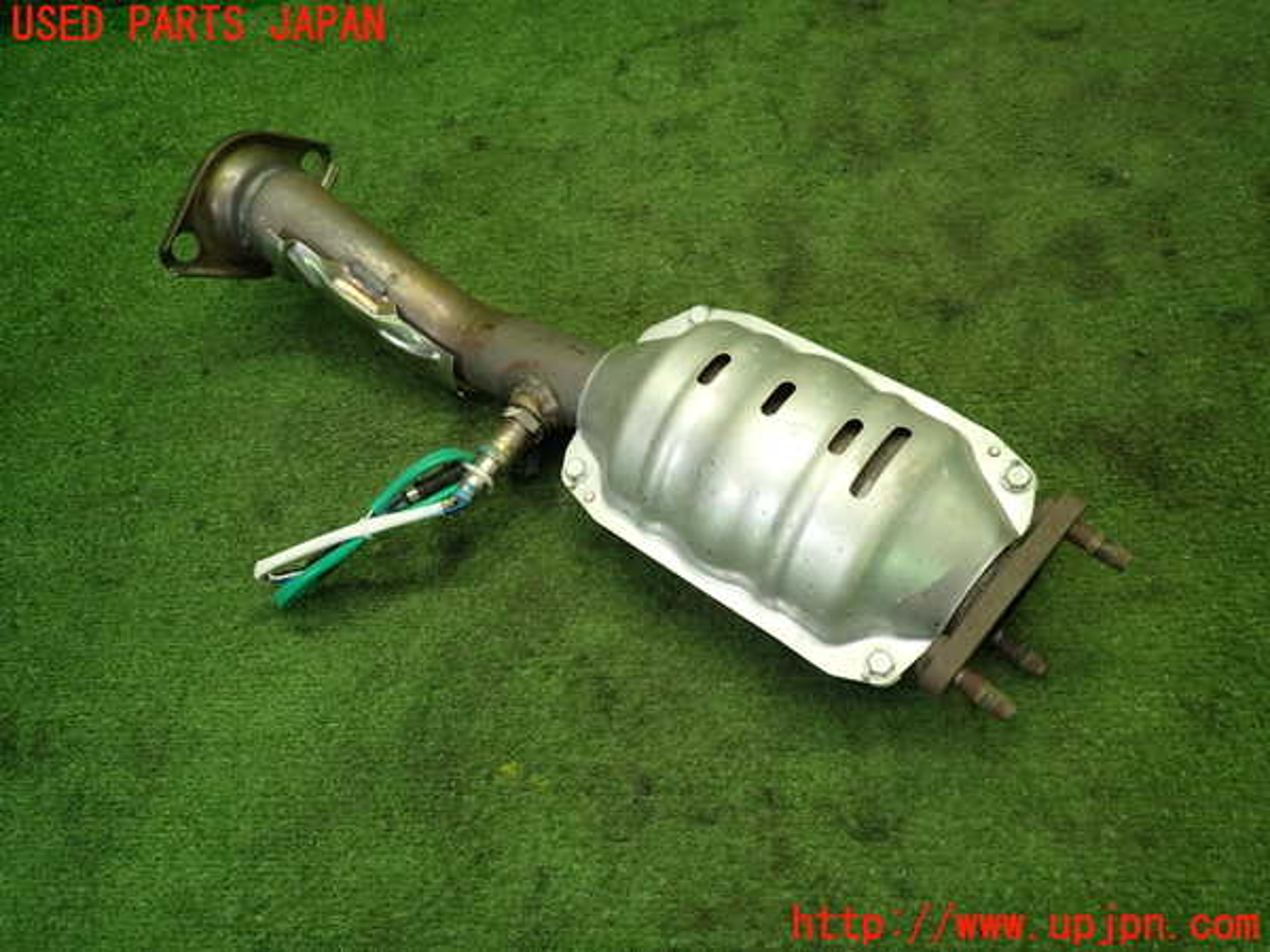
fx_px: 917
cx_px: 635
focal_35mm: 25
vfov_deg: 54.9
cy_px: 476
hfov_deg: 69.4
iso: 200
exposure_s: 1/60
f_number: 2
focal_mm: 4.5
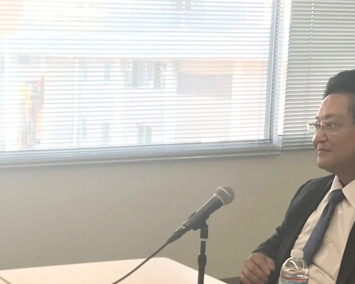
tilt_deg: -12.8
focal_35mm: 45
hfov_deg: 39.9
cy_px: 213
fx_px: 473
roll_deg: +0.4
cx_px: 271
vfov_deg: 32.8
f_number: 1.8
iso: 25
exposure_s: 1/100
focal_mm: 3.99
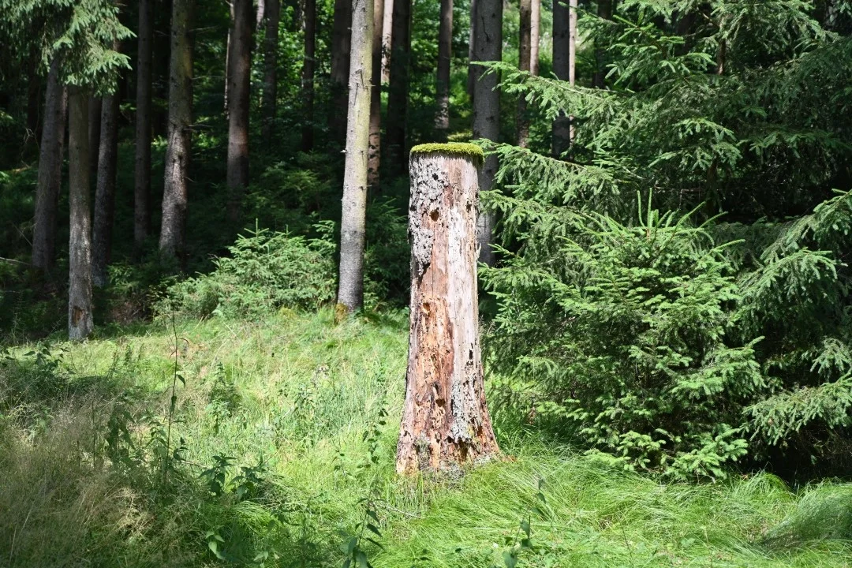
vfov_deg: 19.5
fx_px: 1657
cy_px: 284
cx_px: 426
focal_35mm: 70
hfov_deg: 28.8
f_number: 5.6
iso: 125
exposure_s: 1/250
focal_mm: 70
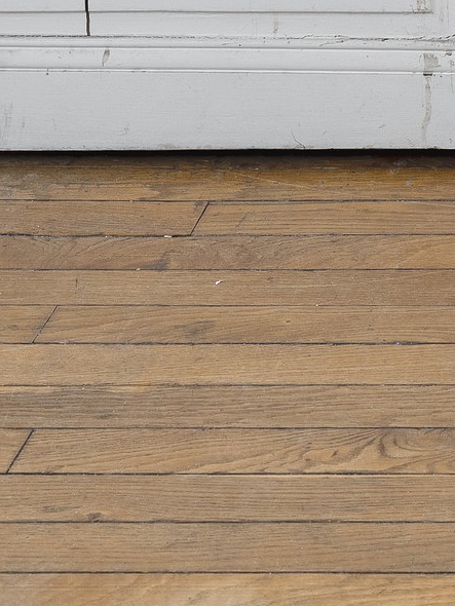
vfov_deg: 9.8
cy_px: -1051
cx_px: 909
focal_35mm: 166
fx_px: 2907
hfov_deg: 8.5
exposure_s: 1/125
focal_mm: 35
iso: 100
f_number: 8
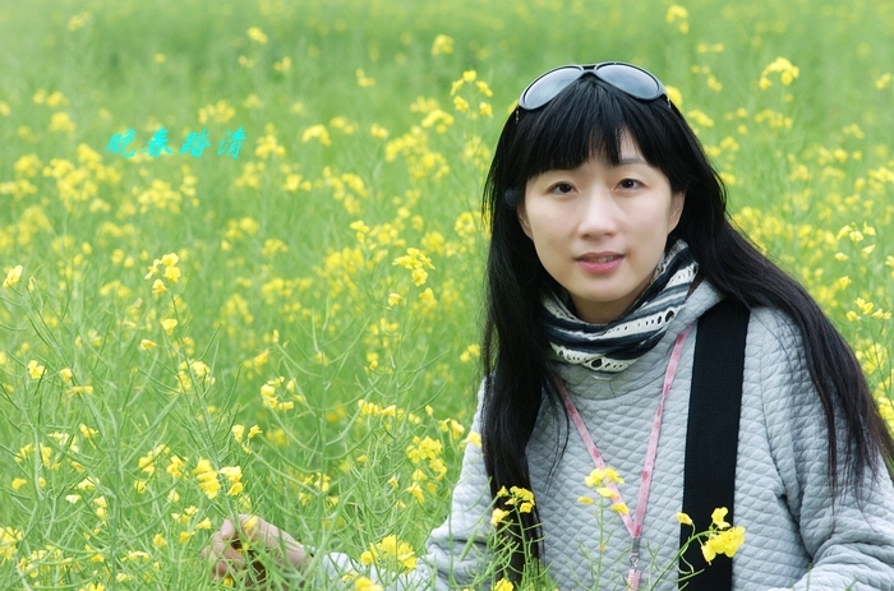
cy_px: 296
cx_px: 447
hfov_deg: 16.1
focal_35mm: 128
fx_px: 3158
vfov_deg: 10.7
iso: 200
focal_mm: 85
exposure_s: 1/100
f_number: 7.1
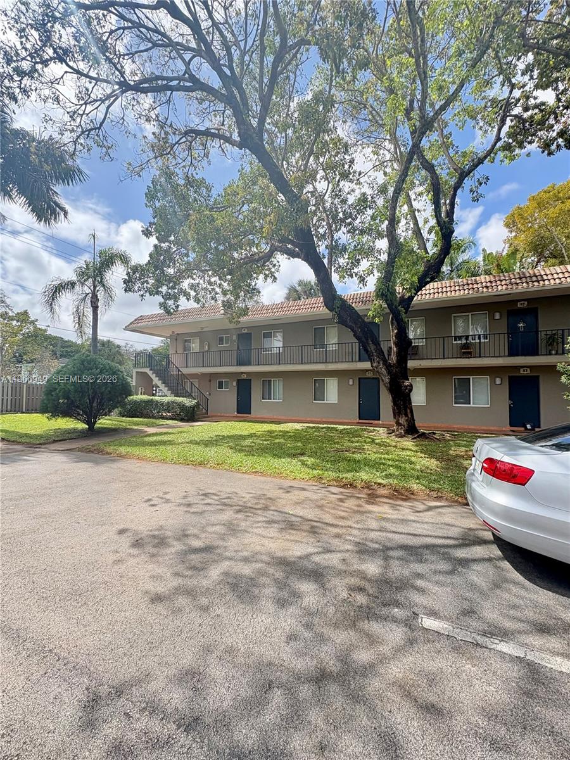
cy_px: 380
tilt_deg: +3.4
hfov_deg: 85.7
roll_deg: -1.0
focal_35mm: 14
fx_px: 307
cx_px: 285
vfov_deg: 102.1
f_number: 2.2
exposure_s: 1/548
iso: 64
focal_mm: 2.22
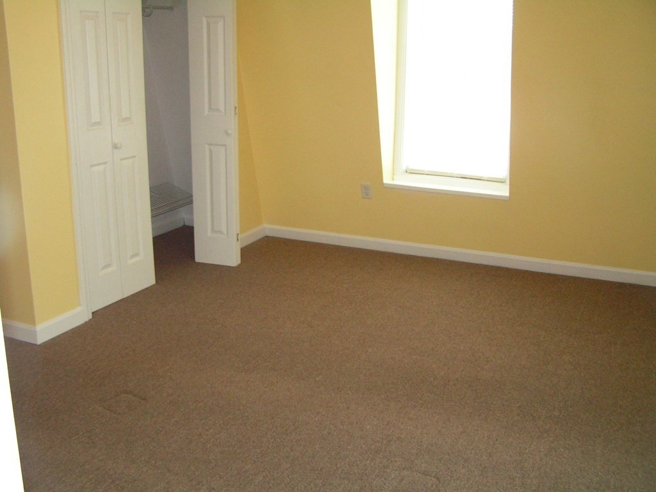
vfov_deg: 37.7
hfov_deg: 49.0
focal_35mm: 38
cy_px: 246
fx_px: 720
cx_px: 328
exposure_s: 1/40
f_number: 2.8
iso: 200
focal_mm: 6.3
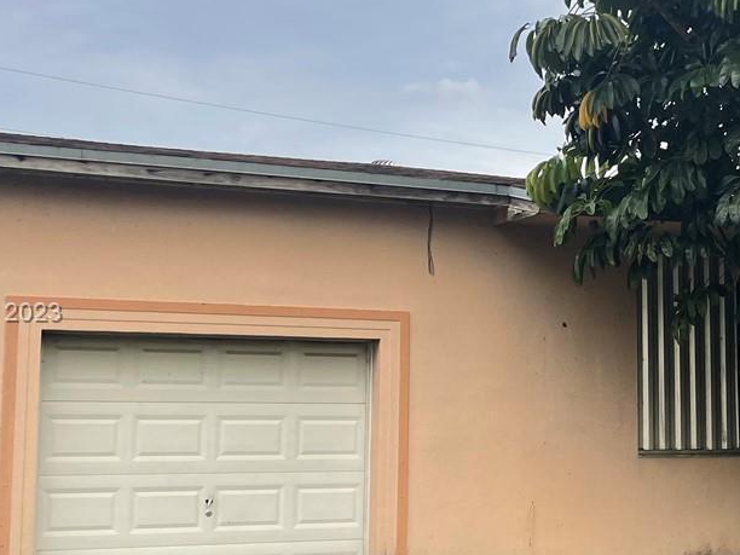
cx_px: 642
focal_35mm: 68
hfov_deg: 27.7
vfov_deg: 21.6
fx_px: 1454
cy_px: 314
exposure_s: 1/152
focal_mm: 4.2
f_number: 1.6
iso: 32
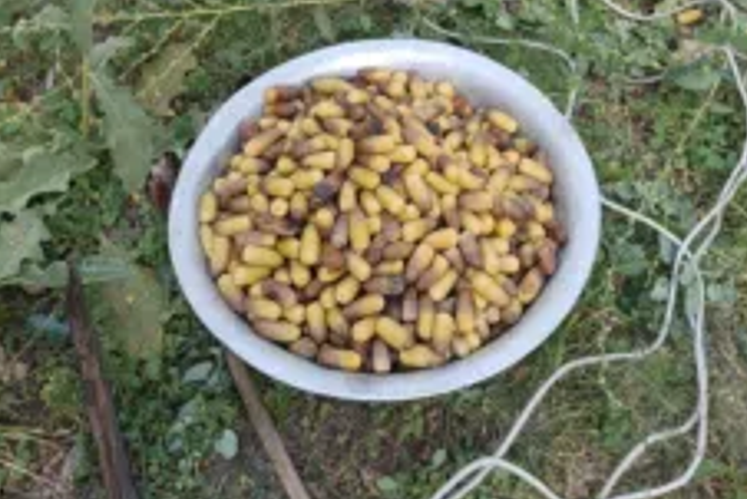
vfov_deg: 27.7
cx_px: 387
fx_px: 955
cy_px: 10
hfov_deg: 42.7
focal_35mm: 46
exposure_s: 1/99.9
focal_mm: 4.7
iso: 160
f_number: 1.7
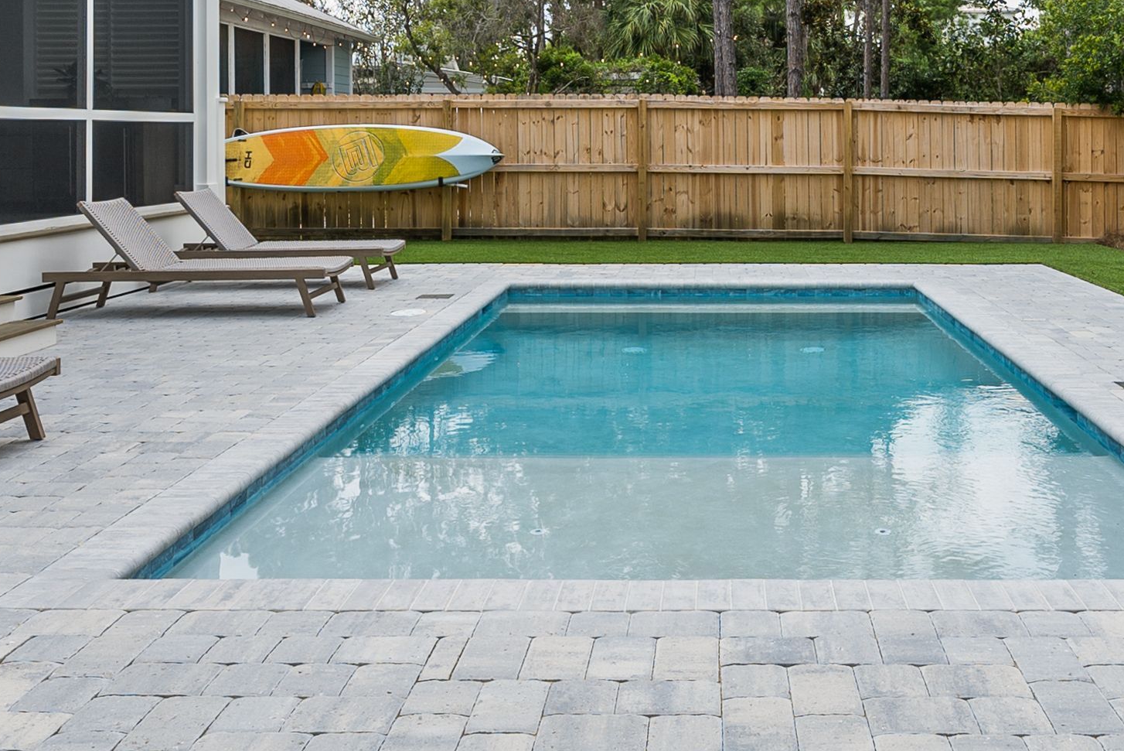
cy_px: 114
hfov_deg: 53.7
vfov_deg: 36.2
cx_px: 712
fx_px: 1093
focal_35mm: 35
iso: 40
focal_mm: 12
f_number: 7.1
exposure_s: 1/60
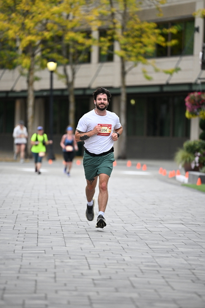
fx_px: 1707
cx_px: 102
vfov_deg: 10.3
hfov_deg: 6.9
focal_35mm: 200
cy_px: 154
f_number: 2.8
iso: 1600
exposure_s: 1/5000
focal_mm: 200
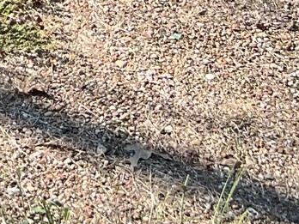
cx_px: -49
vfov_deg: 8.4
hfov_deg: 12.6
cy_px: -413
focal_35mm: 153
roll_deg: -0.8
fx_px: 1322
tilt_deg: -10.6
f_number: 1.5
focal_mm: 5.7
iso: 50
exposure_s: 1/1058
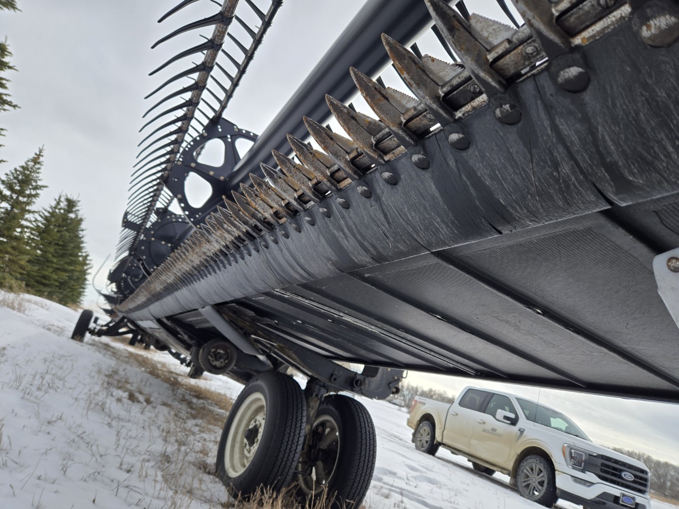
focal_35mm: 23
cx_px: 340
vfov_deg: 58.9
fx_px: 451
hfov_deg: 73.9
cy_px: 254
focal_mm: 5.4
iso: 25
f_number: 1.8
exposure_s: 1/1501
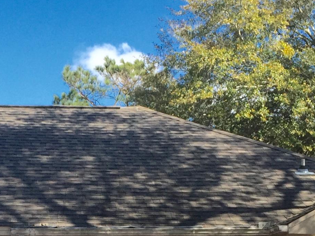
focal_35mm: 95
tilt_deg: +1.8
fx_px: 864
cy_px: 285
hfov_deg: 20.3
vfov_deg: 15.0
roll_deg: -1.1
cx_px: 45
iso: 32
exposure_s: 1/1099
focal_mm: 4.15
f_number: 2.2
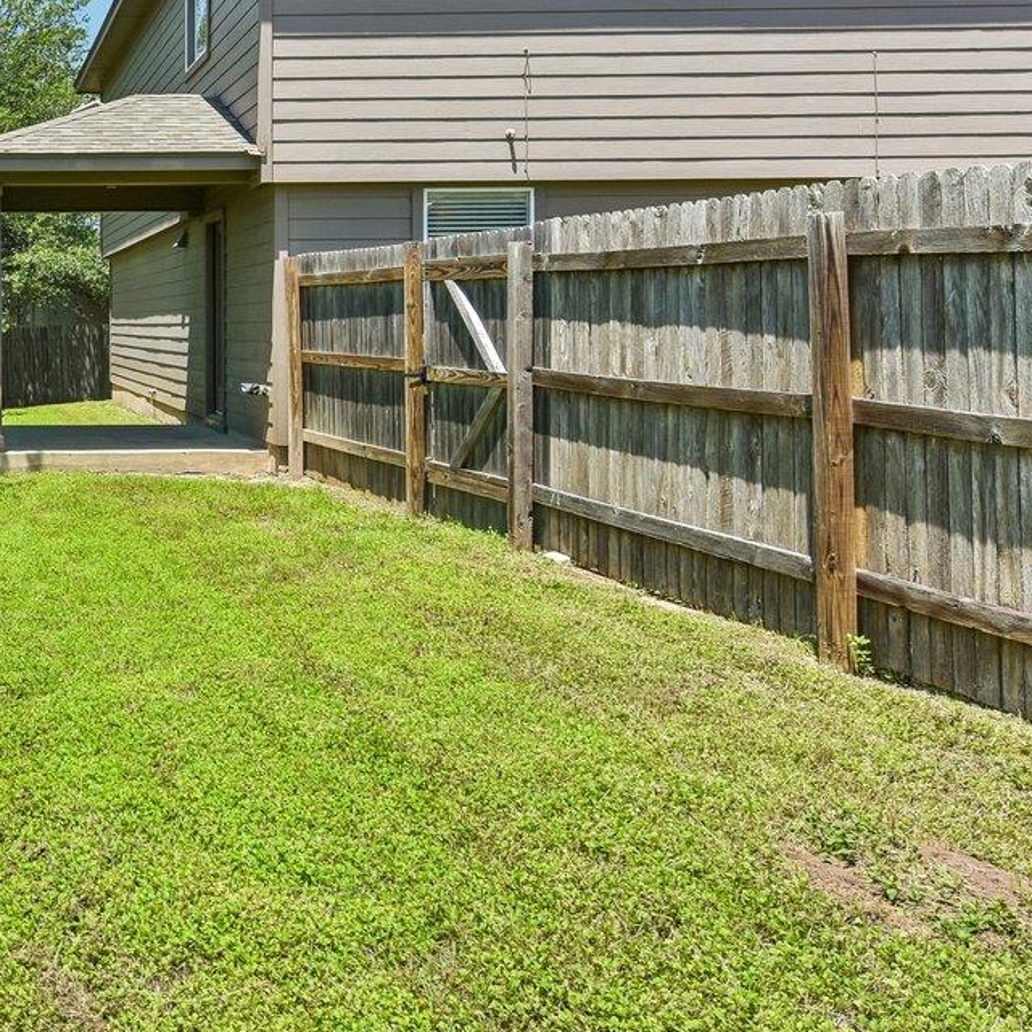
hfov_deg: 37.0
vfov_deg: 43.2
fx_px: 1282
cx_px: -101
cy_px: 332
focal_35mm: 38
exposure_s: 1/250
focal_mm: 14
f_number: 8
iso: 100
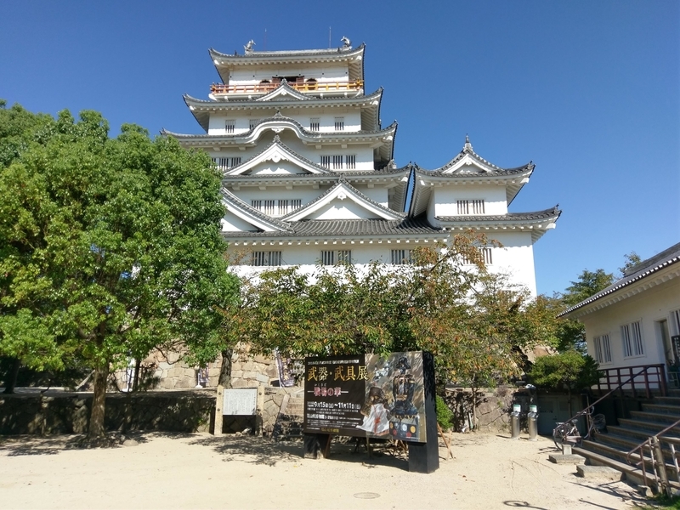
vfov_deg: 53.1
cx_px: 340
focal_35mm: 26
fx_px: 511
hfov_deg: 67.3
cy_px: 255
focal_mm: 4.58
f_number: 1.8
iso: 100
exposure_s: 1/2526
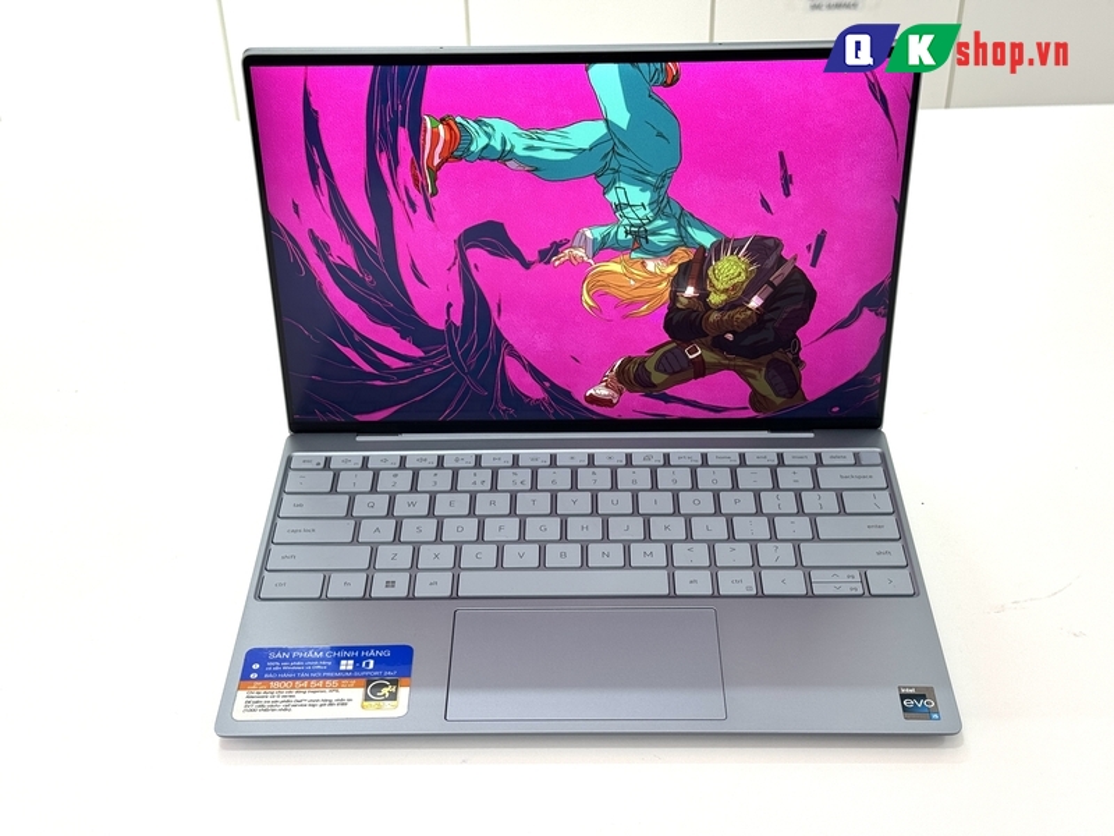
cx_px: 557
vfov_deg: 30.3
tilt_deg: -36.0
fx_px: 1545
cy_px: 418
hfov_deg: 39.7
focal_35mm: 48
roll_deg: +2.8
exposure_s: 1/140
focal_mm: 6.76
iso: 64
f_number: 1.78
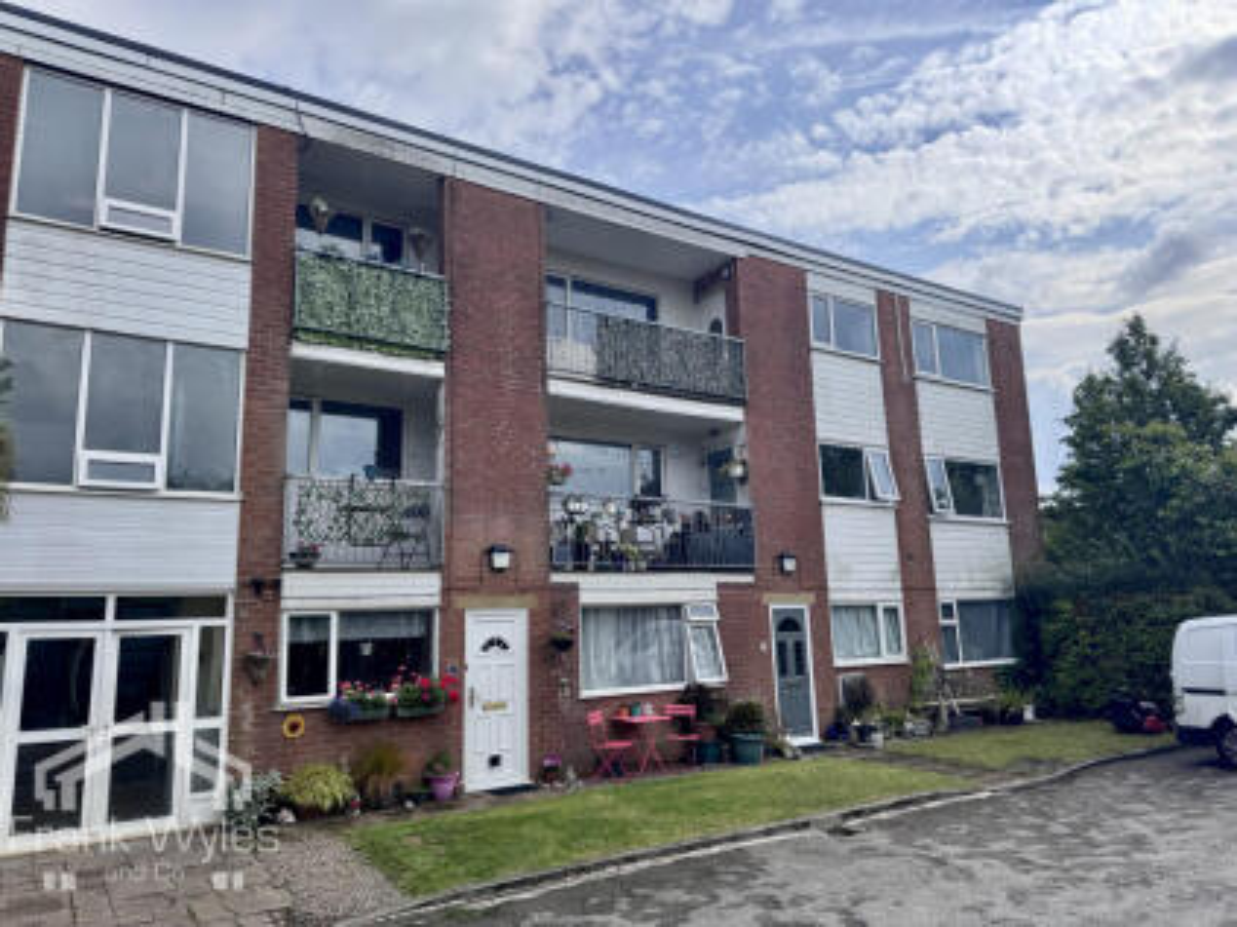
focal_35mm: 24
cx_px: 618
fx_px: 857
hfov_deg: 71.6
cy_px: 464
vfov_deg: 56.8
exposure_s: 1/4608
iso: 80
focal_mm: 6.76
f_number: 1.78
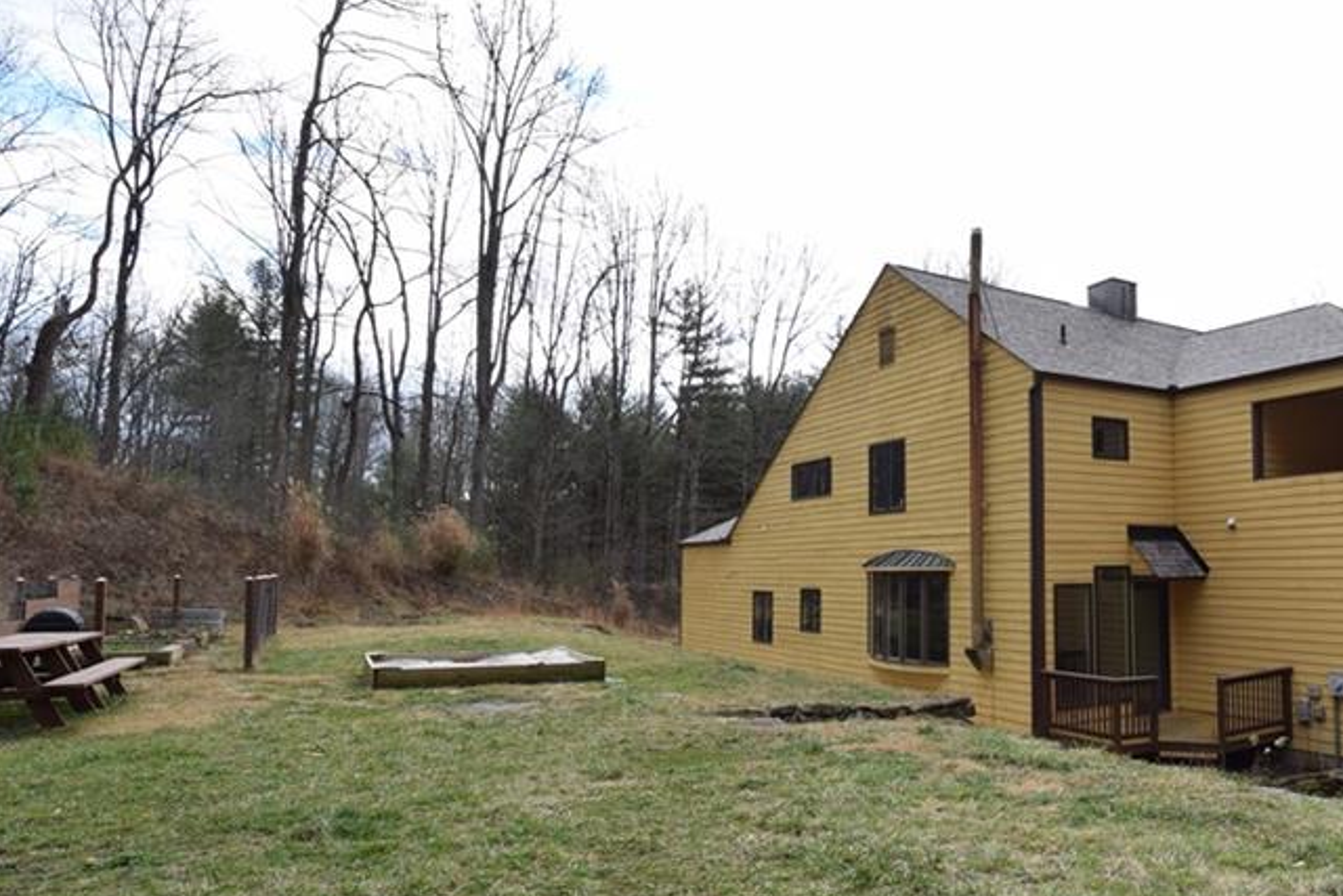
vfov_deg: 53.1
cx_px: 990
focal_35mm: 24
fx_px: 895
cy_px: 493
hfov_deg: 69.4
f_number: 7.1
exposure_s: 1/200
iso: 400
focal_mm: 10
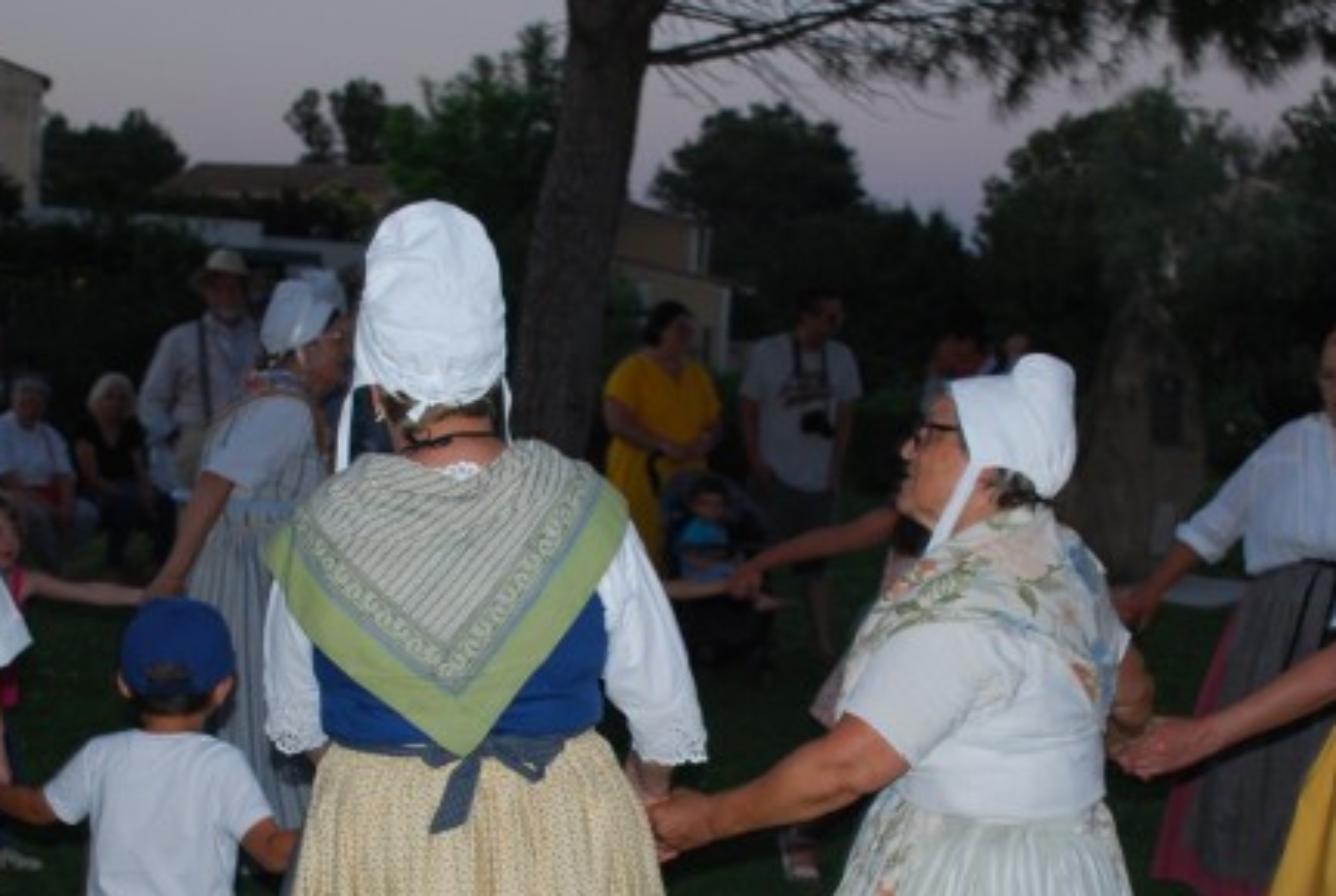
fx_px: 2082
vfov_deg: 24.0
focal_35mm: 56
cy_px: 688
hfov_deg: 35.5
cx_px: 544
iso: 200
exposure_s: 1/60
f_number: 3.5
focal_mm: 18
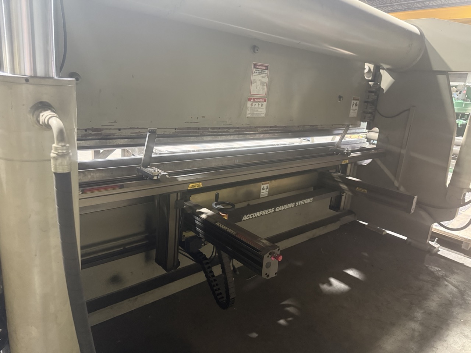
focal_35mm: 24
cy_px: 176
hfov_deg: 71.6
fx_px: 327
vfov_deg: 56.8
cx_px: 236
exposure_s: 1/40
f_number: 1.78
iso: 1000
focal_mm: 6.76
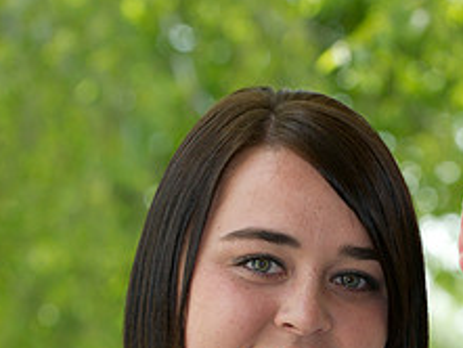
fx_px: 3707
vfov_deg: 5.4
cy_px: 398
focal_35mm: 277
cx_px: 459
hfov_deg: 7.1
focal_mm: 110
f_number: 4.5
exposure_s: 1/125
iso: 200
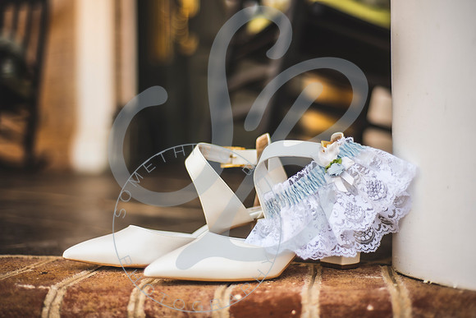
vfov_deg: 27.0
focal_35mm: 50
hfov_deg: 39.6
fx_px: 661
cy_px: 159
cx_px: 238
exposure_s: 1/400
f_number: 1.8
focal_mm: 50
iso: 50
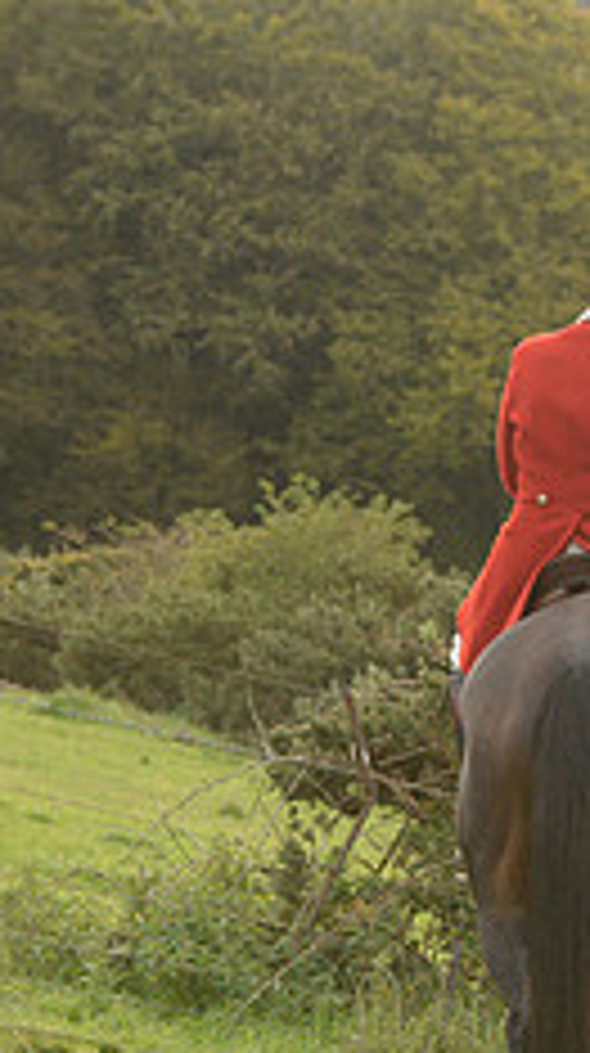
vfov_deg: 6.9
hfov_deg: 3.8
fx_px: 8709
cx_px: 1261
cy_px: 544
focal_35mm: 312
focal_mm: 120
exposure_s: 1/1250
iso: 2500
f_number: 6.3
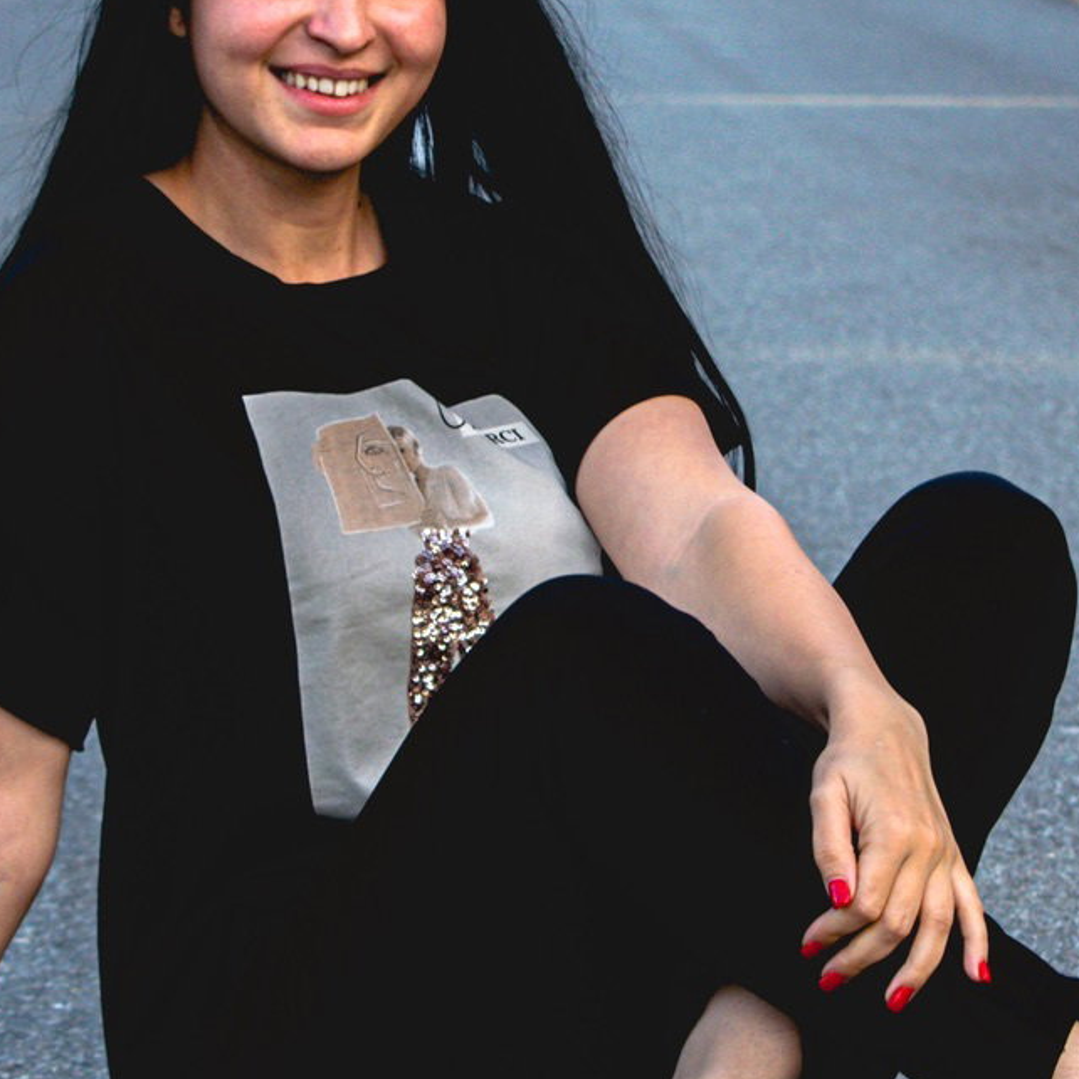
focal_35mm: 252
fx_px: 8870
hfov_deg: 7.0
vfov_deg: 7.0
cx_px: 553
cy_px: 466
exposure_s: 1/200
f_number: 6.3
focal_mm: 55
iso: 200
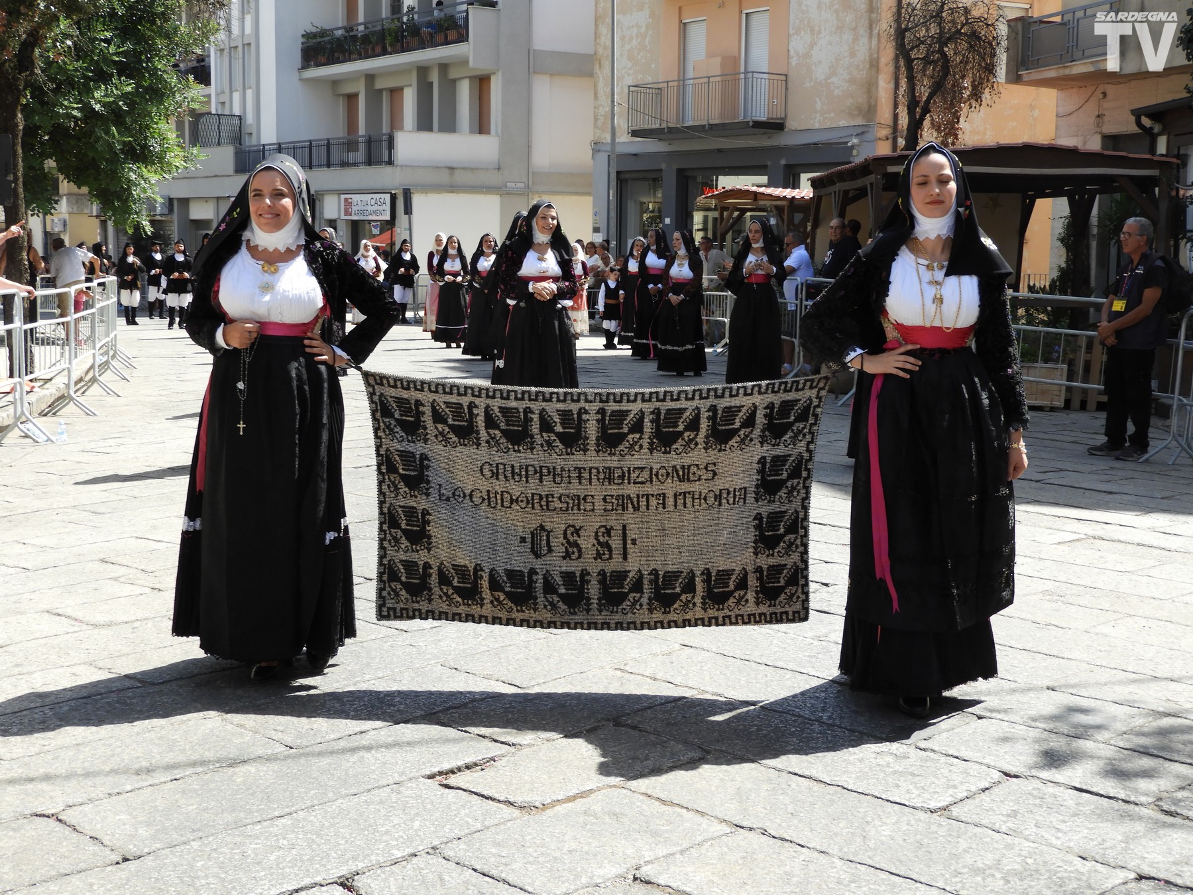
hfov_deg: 38.2
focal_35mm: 50
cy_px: 448
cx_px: 596
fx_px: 1723
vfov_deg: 29.1
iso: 100
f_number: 4
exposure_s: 1/320
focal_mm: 9
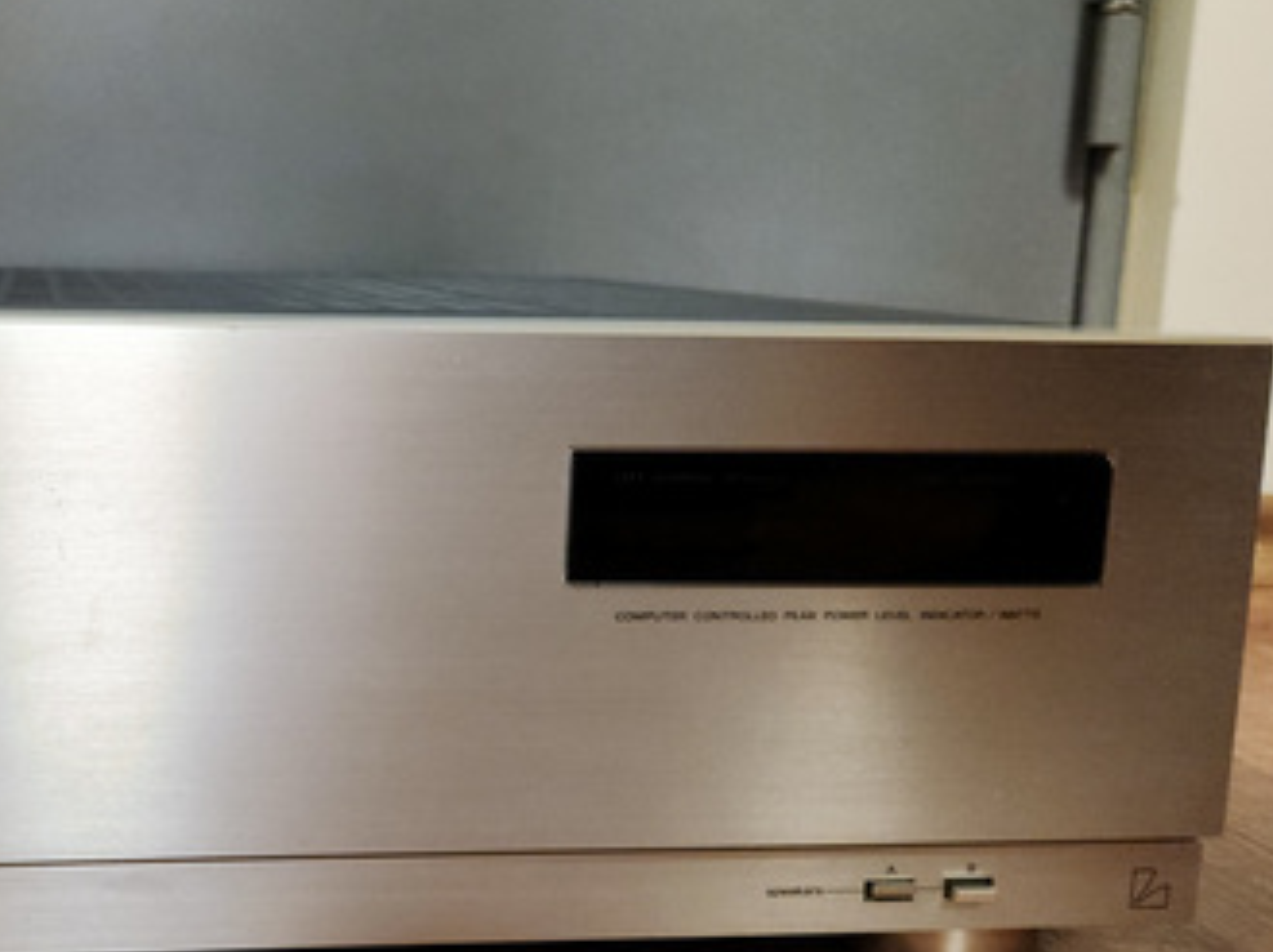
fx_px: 1543
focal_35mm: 42
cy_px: 472
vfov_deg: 34.3
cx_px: 263
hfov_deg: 42.9
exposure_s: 1/50
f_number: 1.8
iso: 320
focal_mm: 5.4
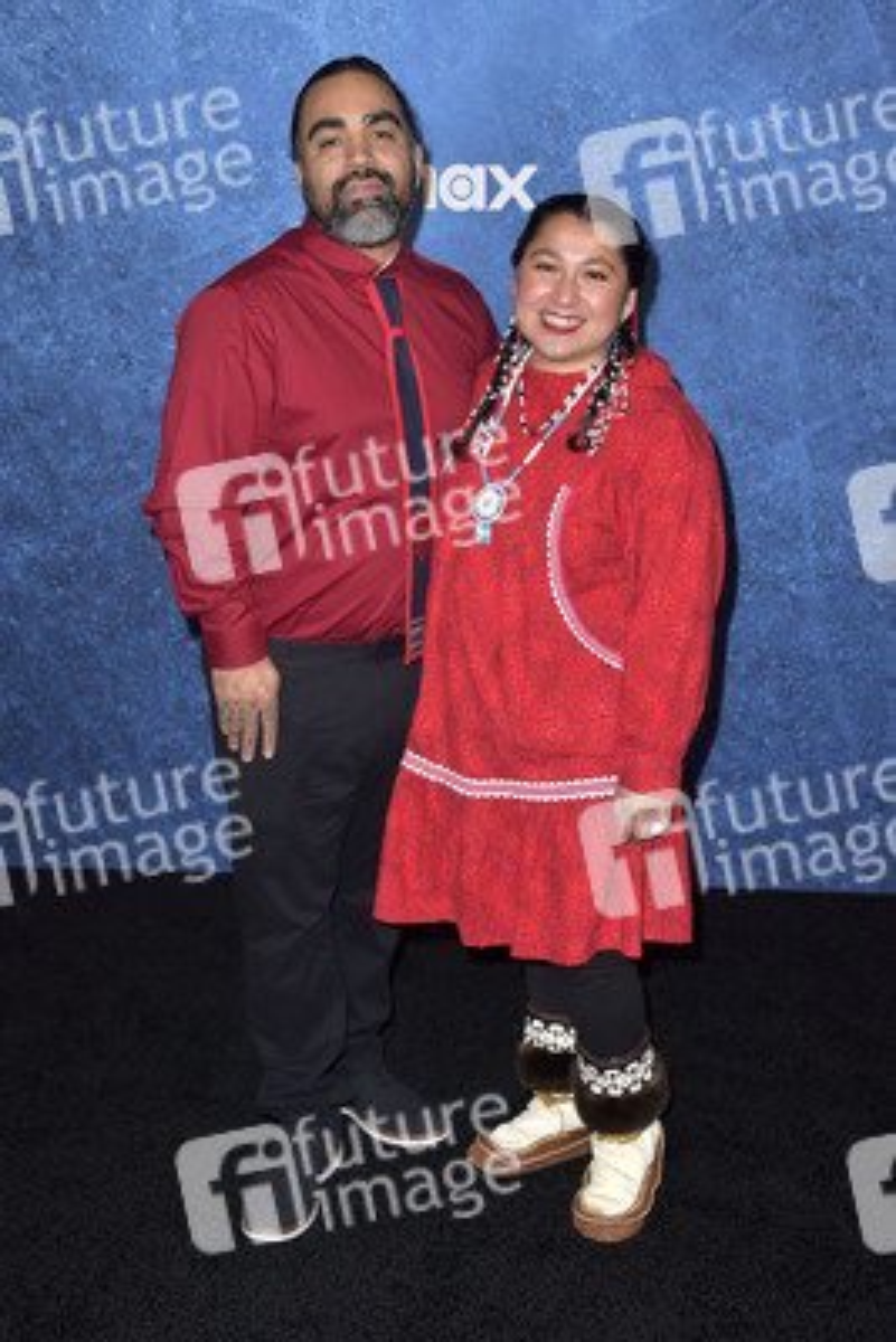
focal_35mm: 45
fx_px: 1678
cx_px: 448
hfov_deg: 29.9
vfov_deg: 43.6
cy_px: 671
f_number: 6.3
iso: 320
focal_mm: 45
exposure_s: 1/250
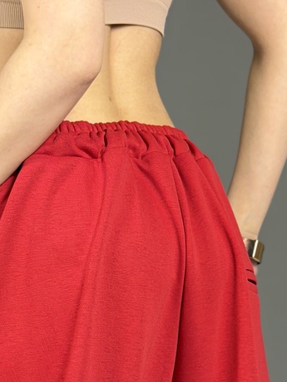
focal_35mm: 146
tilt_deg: -7.7
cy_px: 503
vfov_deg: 13.0
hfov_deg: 10.1
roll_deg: +1.0
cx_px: 52
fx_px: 1614
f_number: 1.78
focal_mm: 6.76
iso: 64
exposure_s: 1/50
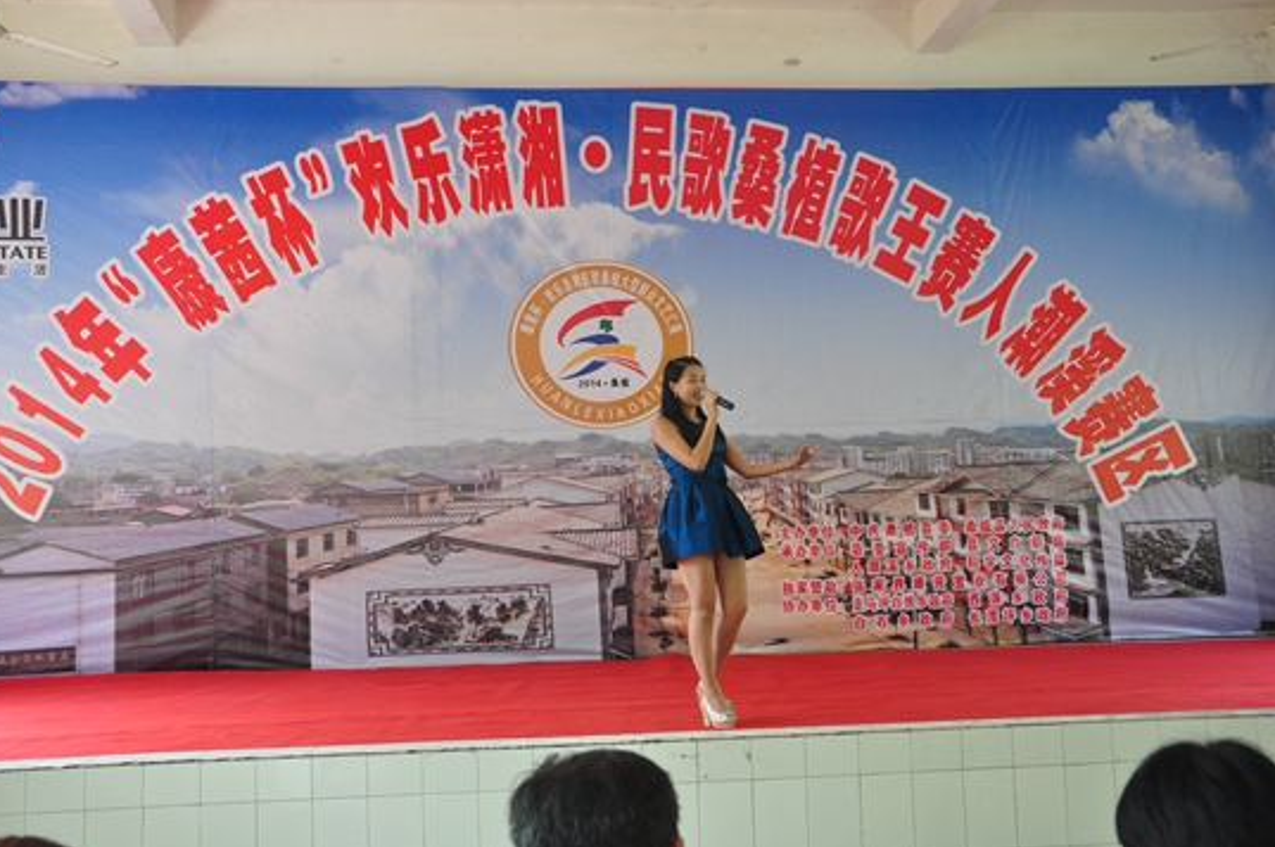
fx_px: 1521
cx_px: 639
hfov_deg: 45.5
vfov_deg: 31.1
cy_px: 424
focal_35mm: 43
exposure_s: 1/160
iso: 1250
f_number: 6.3
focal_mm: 28
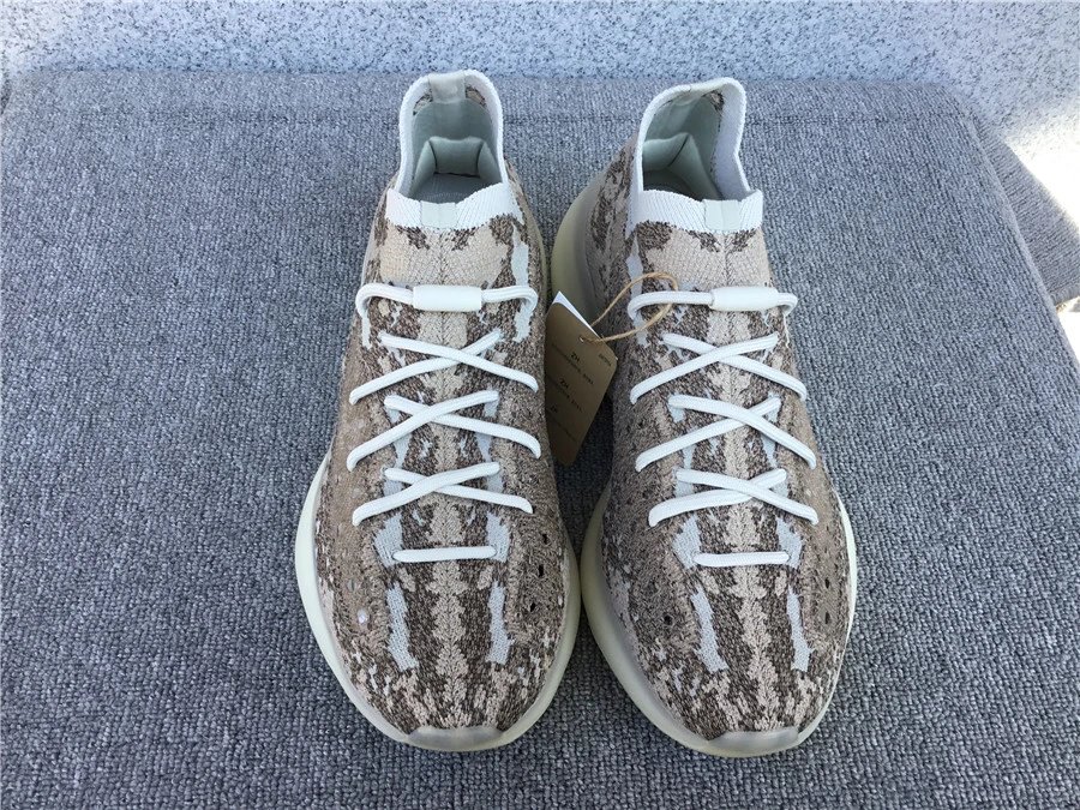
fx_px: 967
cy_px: 405
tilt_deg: -52.8
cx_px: 540
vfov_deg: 45.4
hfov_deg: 58.4
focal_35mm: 31
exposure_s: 1/303
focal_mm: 3.3
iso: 25
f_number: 2.4
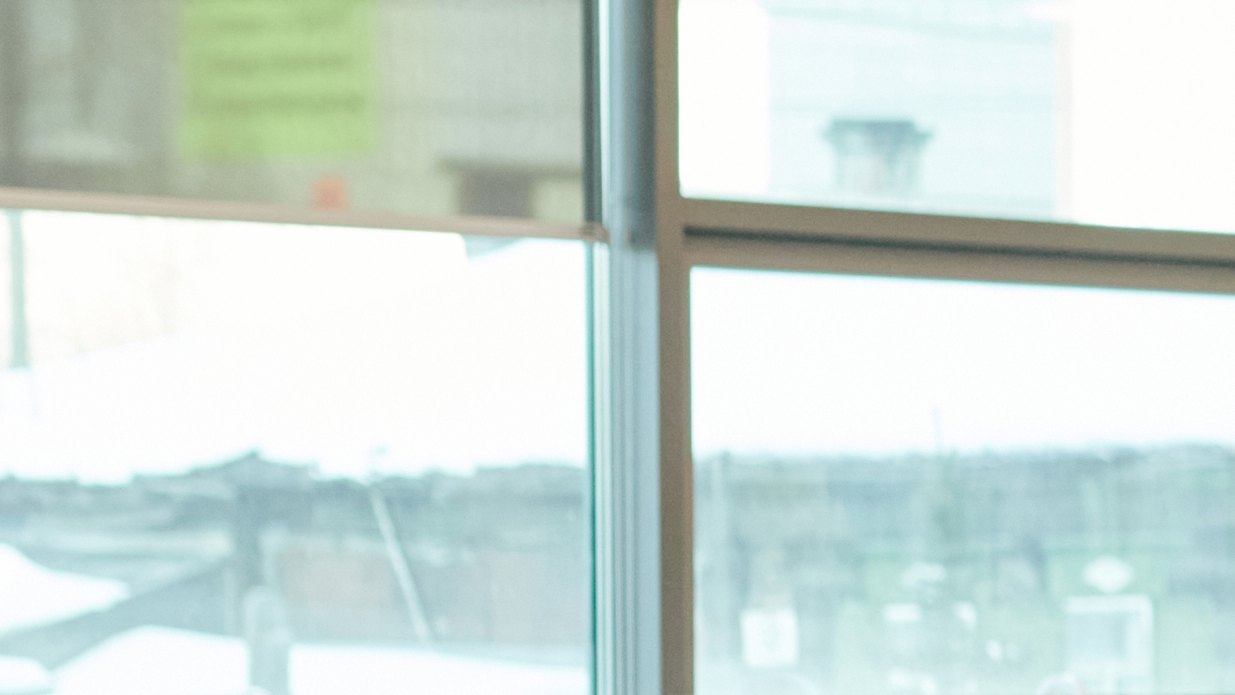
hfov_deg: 10.0
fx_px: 6419
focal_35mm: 196
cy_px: 1025
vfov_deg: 6.1
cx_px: 2682
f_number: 3.5
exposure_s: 1/250
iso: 800
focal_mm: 35
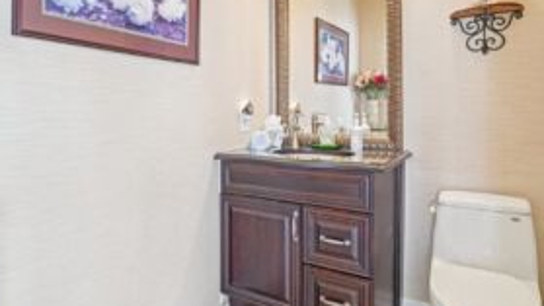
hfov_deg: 75.9
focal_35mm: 24
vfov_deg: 47.4
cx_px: 234
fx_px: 346
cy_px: 124
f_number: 8
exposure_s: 1/25
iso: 1600
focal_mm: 16
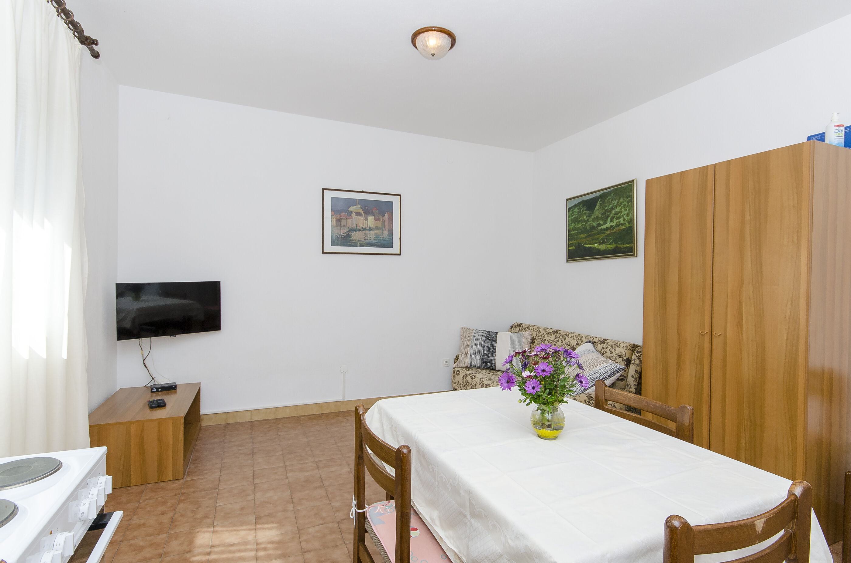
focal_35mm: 18
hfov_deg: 90.1
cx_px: 426
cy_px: 282
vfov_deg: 67.2
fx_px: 425
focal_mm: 12
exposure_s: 1/200
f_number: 8
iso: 320
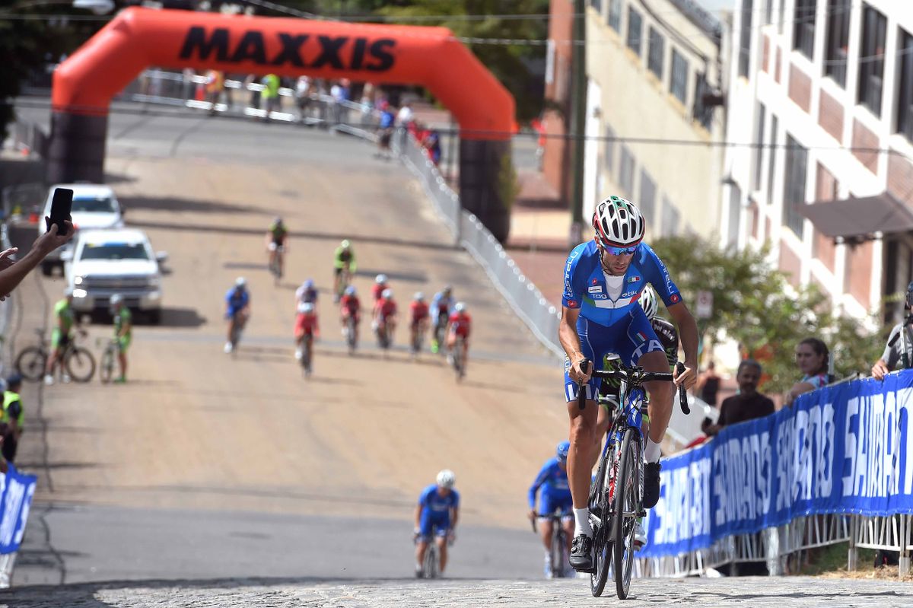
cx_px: 456
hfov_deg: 10.3
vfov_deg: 6.9
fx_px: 5070
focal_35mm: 200
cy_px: 304
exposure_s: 1/1600
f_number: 6.3
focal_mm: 200
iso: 320
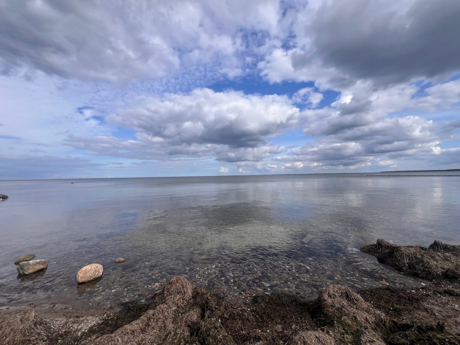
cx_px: 230
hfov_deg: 106.2
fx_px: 173
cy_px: 172
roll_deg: +1.6
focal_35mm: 13
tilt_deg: +0.4
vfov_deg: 89.9
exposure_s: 1/2538
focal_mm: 1.57
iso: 32
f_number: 1.8
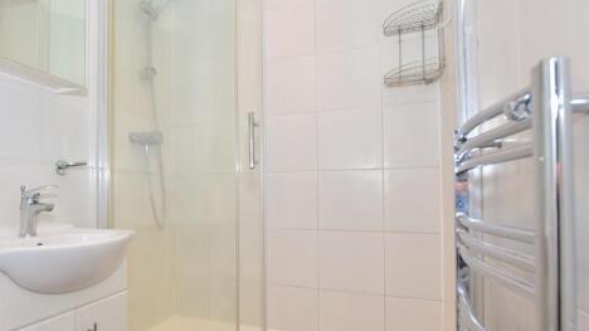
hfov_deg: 78.3
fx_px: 344
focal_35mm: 22
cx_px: 191
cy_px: 189
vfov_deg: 51.3
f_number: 5
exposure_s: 1/60
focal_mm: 10
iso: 200
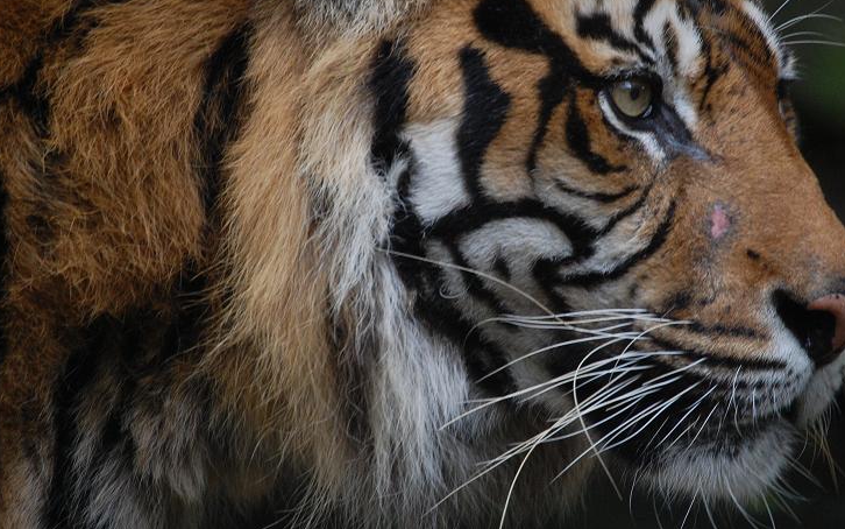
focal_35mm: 380
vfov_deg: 3.5
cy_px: 211
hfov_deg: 5.5
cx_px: 492
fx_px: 8752
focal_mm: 200
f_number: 5.6
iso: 800
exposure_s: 1/125
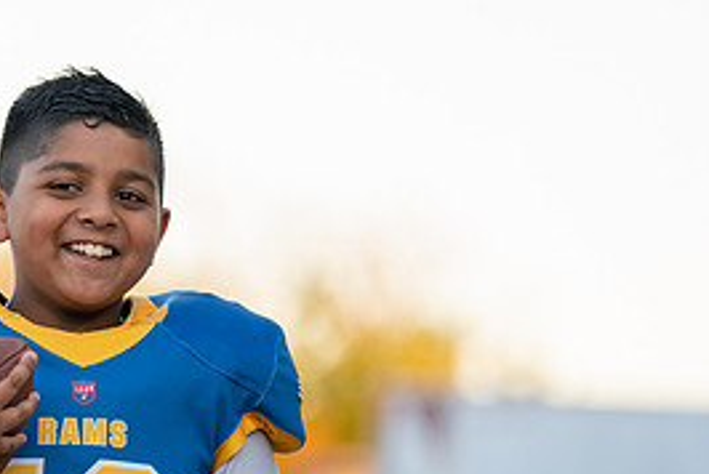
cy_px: 449
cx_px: 67
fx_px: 6447
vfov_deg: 4.2
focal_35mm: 327
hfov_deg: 6.3
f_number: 2.8
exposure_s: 1/320
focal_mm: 150
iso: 500
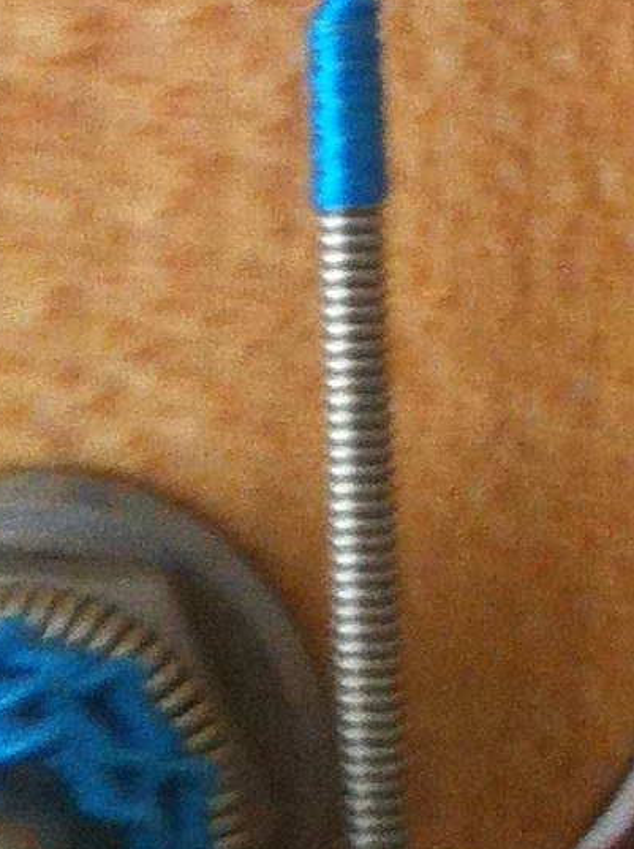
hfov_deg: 8.6
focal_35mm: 169
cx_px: 851
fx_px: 4139
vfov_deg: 10.5
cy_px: -980
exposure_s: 1/15
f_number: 2.8
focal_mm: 3.85
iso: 200
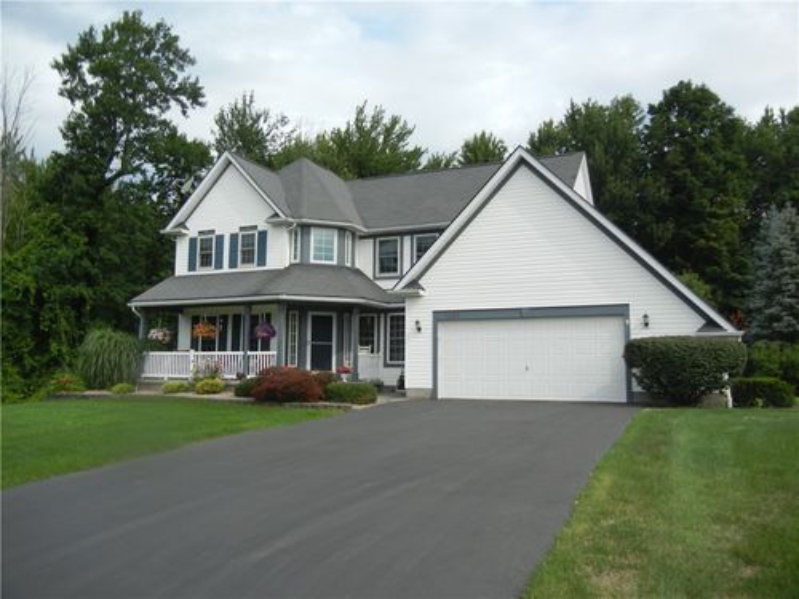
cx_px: 400
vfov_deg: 46.8
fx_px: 692
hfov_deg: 60.0
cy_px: 300
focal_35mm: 30
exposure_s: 1/312
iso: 160
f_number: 7
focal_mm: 5.4
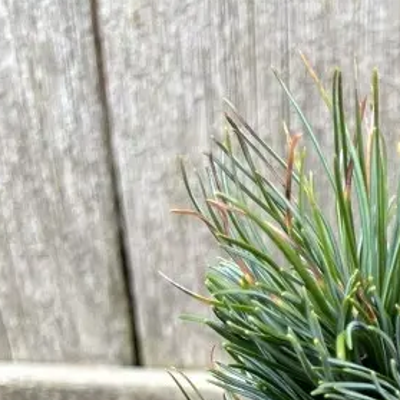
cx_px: 561
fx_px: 1164
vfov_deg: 16.9
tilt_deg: -28.6
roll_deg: -2.3
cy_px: 668
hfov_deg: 17.9
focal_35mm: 89
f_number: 1.6
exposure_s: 1/156
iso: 40
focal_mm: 5.1
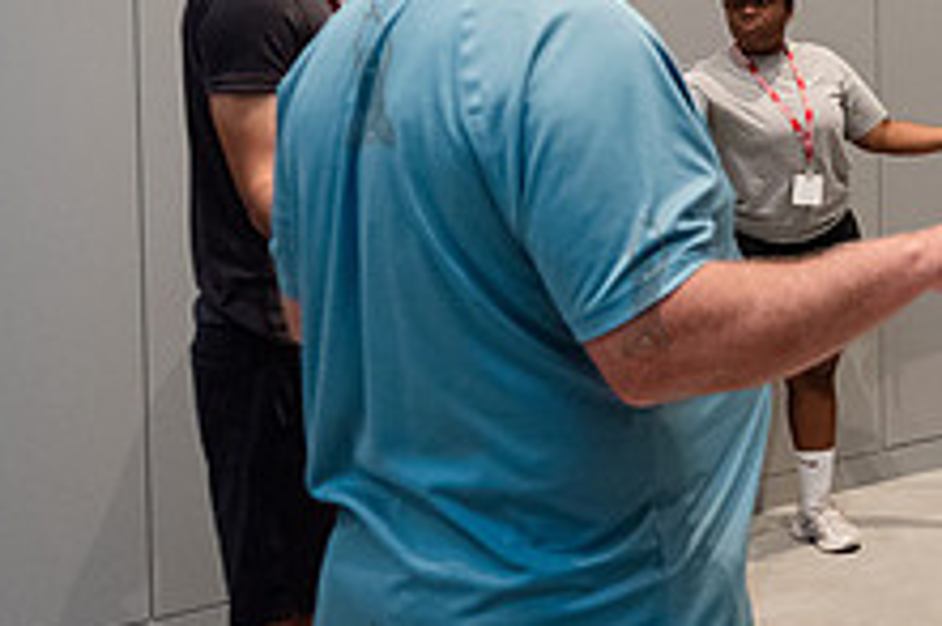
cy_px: 75
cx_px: 1193
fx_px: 1856
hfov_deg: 25.0
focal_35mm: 71
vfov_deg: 18.9
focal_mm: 27
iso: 6400
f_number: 3.5
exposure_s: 1/250
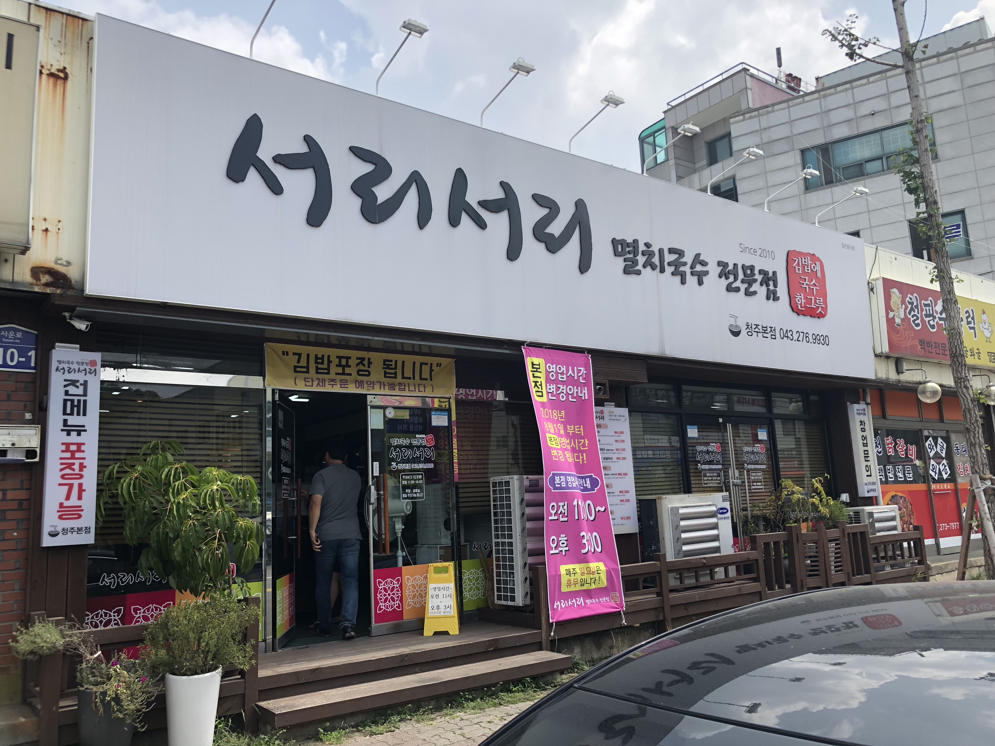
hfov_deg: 63.4
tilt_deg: +9.6
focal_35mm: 28
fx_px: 805
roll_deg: +1.9
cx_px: 498
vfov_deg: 49.7
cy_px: 373
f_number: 1.8
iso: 20
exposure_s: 1/1548
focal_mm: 3.99
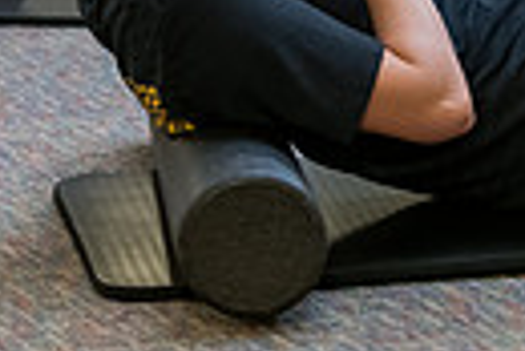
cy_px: -301
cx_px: 343
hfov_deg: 5.6
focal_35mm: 366
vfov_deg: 3.7
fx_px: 5343
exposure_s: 1/200
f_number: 3.2
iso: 1600
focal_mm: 82
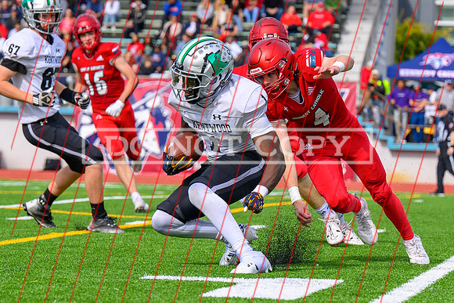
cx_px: 204
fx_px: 2598
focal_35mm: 206
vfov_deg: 6.7
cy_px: 235
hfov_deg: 10.0
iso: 110
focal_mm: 84
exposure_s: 1/2000
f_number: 3.2
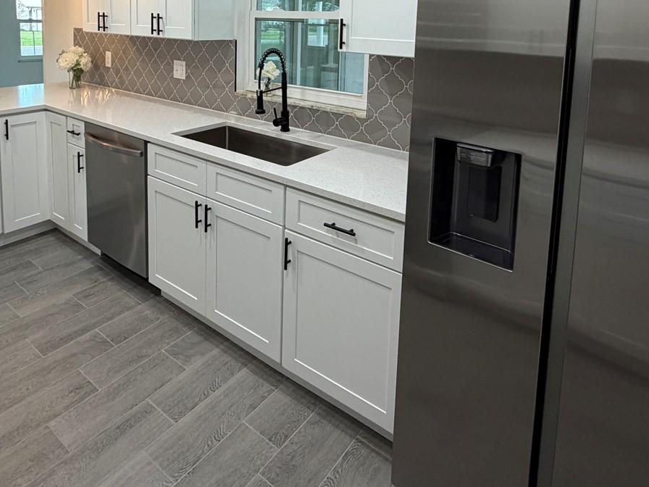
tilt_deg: -4.1
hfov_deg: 69.3
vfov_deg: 49.7
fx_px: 469
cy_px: 62
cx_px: 301
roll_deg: -1.8
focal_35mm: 25
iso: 160
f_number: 2.2
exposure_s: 1/120
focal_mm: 2.22
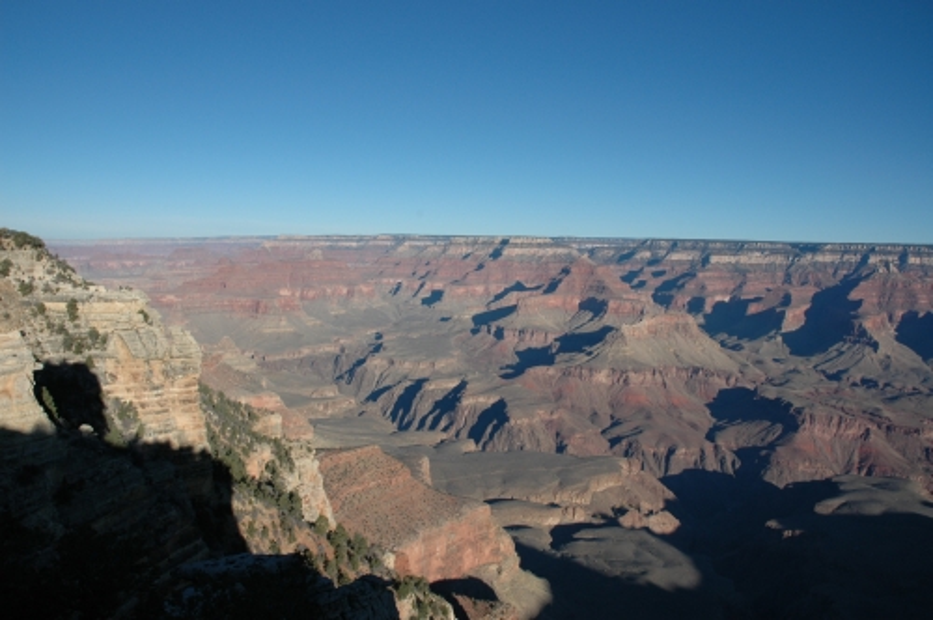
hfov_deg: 67.4
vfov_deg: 47.8
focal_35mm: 27
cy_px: 310
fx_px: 699
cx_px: 466
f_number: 10
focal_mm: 18
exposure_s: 1/400
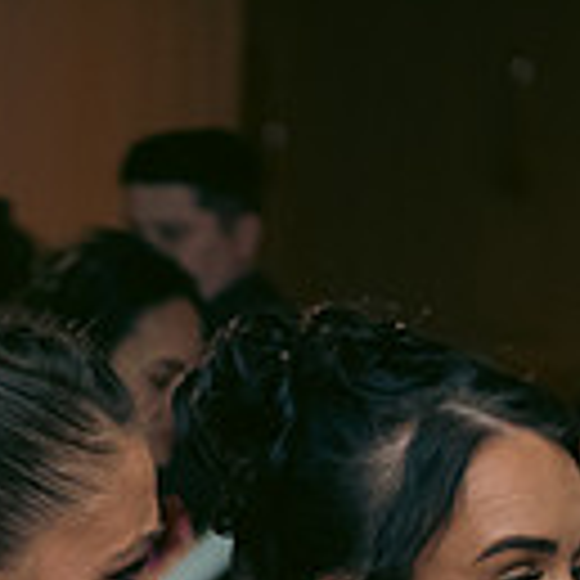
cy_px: 861
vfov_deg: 7.8
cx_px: -54
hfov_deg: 7.9
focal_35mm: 221
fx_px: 4189
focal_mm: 58
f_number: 3.5
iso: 800
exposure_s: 1/160
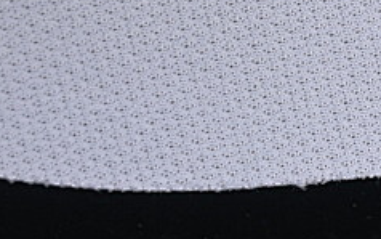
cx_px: 629
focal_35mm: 347
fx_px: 3605
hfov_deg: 6.0
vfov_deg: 3.8
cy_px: -140
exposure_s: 1/60
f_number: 6.3
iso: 160
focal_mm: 50
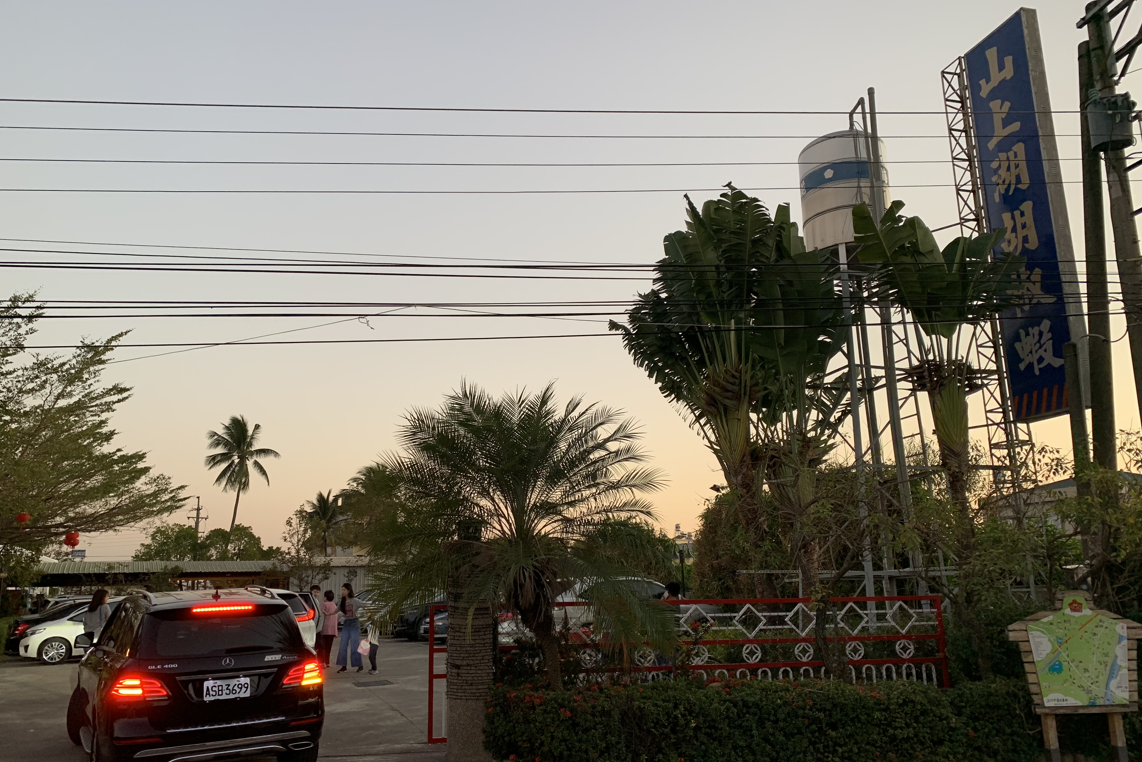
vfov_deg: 46.4
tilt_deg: +10.8
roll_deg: +0.8
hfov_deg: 65.5
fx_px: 888
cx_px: 569
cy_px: 414
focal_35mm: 28
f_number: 1.8
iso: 80
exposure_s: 1/62
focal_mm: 4.25
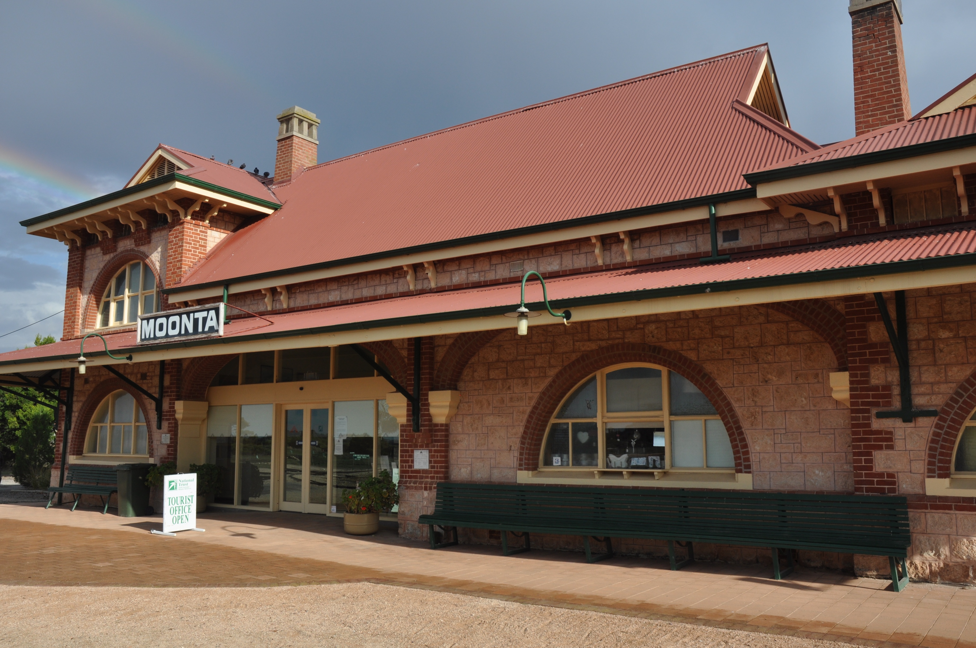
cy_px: 324
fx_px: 894
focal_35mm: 33
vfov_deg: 39.9
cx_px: 488
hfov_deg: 57.3
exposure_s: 1/320
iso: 200
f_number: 9
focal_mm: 22
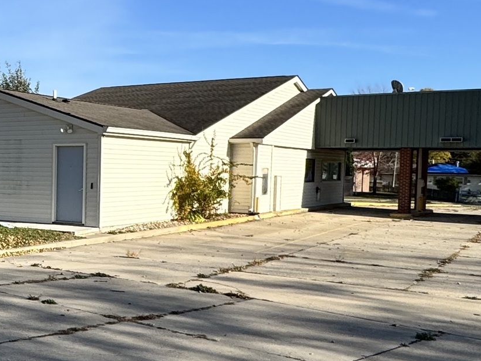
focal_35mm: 52
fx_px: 722
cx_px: 12
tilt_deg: -3.8
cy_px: 213
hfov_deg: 33.9
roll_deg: -0.7
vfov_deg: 28.0
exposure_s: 1/2208
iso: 50
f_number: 2.2
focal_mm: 2.22
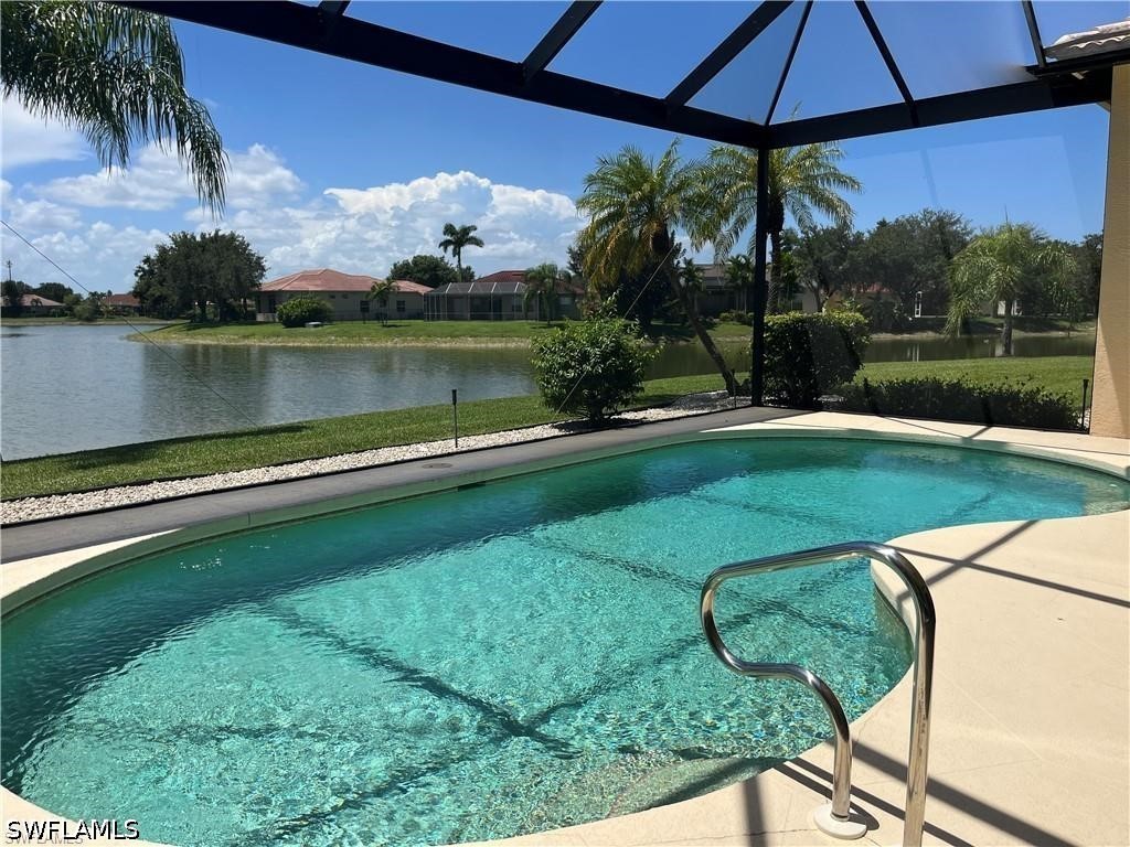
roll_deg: +0.7
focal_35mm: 26
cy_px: 424
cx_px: 565
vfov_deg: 53.1
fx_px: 849
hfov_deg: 67.3
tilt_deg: -7.4
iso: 50
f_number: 1.6
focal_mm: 5.1
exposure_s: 1/3049
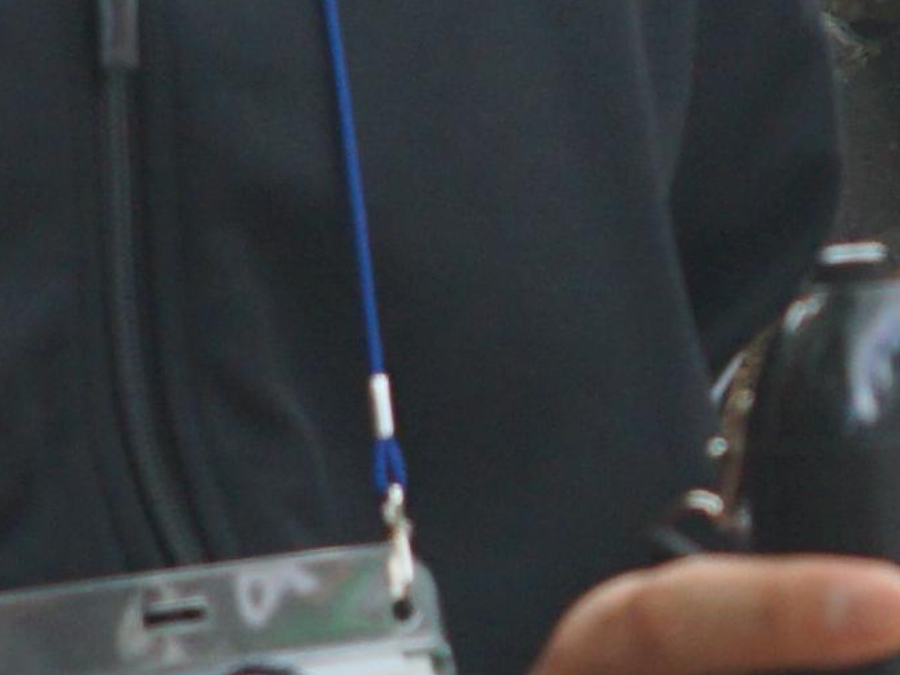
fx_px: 11655
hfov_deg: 4.3
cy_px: -803
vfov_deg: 3.3
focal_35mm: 448
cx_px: 2338
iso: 160
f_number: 4
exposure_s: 1/160
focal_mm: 35
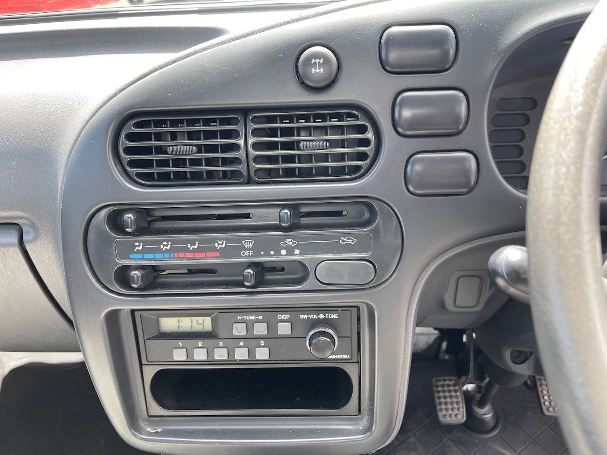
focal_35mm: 25
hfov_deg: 69.4
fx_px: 438
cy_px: 228
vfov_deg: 54.9
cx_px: 304
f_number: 1.6
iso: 40
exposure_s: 1/121
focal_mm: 5.1
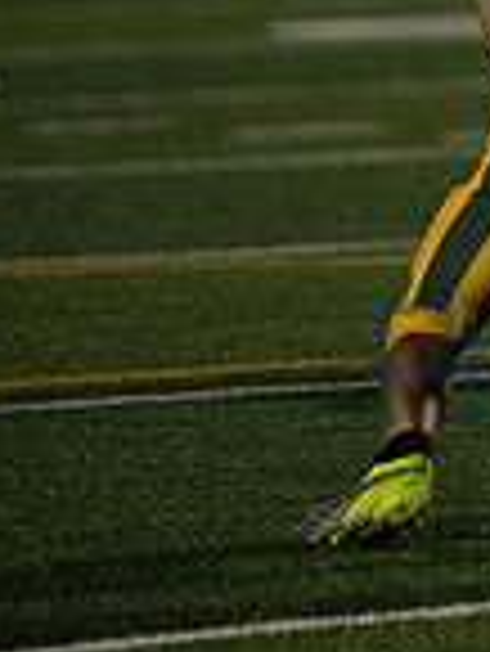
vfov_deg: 2.6
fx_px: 14493
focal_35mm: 769
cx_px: 1029
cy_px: -2
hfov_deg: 1.9
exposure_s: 1/1250
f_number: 2.8
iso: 3200
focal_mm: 200
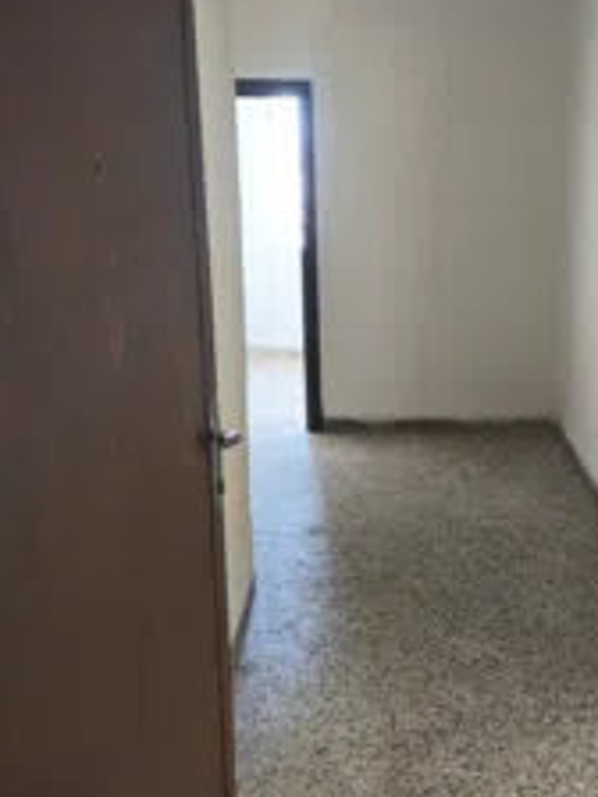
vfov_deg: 45.8
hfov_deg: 34.4
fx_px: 944
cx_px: 445
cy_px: 381
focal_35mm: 41
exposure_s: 1/50
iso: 416
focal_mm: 5.56
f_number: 1.8
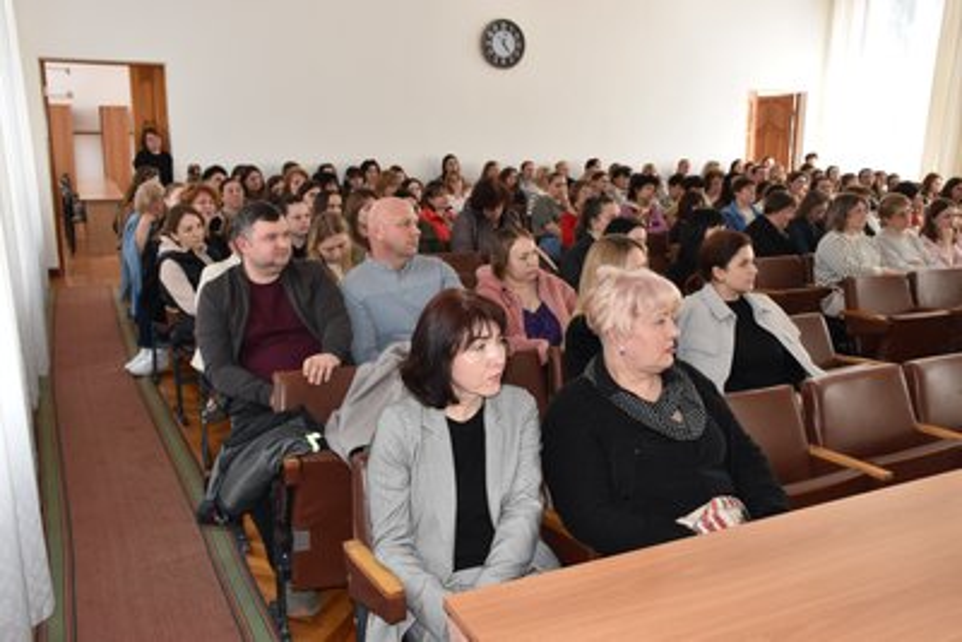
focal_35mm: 30
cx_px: 481
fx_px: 802
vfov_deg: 43.6
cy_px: 321
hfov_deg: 61.9
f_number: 5.6
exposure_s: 1/125
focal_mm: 20
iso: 500
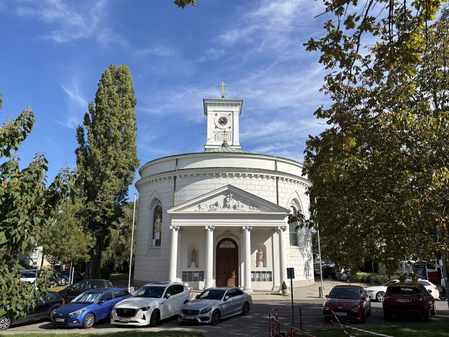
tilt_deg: +14.8
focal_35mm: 26
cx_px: 224
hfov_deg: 67.3
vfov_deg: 53.1
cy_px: 168
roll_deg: -1.6
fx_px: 337
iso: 50
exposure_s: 1/3311
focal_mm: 5.96
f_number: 1.6
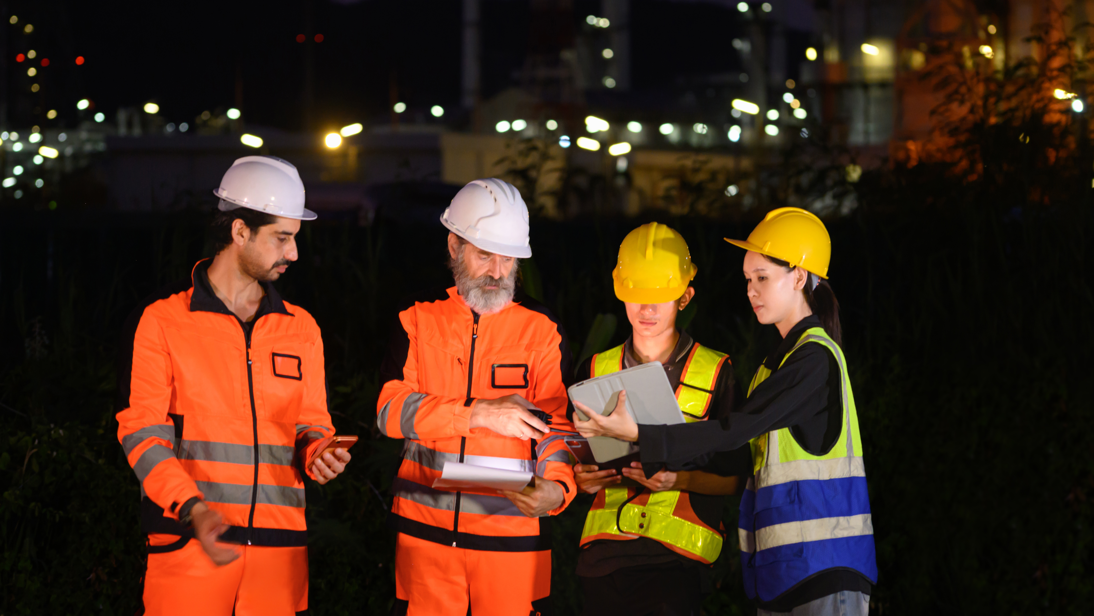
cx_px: 546
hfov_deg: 18.0
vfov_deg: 10.2
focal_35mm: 119
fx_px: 3452
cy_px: 262
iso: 2500
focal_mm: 113
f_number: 4
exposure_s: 1/100
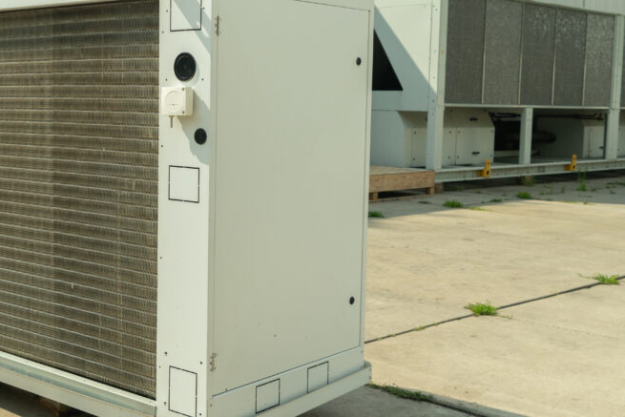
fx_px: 868
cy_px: 193
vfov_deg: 27.0
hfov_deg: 39.0
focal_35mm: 50
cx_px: 190
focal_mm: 32
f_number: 8
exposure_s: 1/320
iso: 640
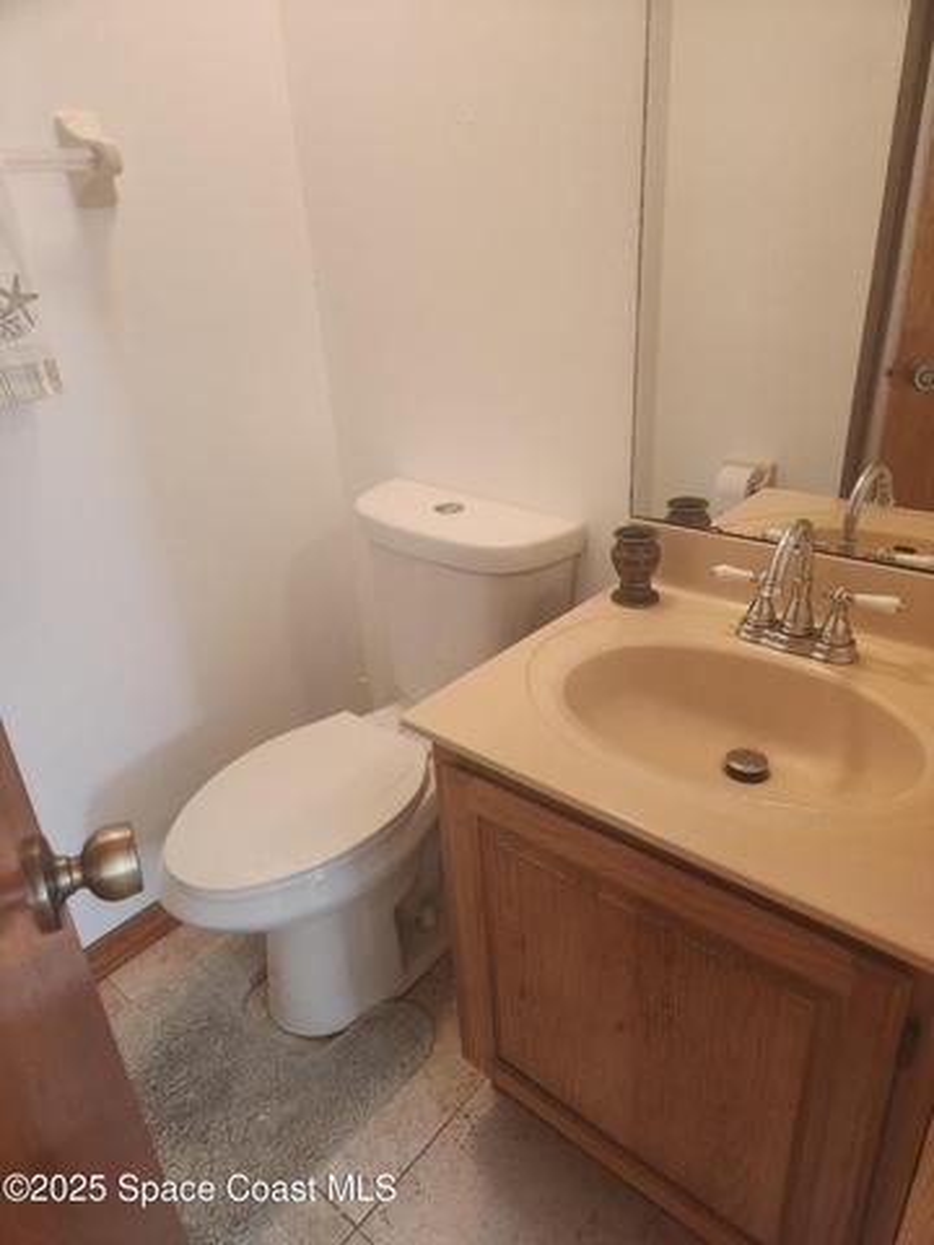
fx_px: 827
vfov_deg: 73.9
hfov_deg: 58.9
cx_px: 467
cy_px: 622
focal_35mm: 23
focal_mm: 5.4
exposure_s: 1/120
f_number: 1.8
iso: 500
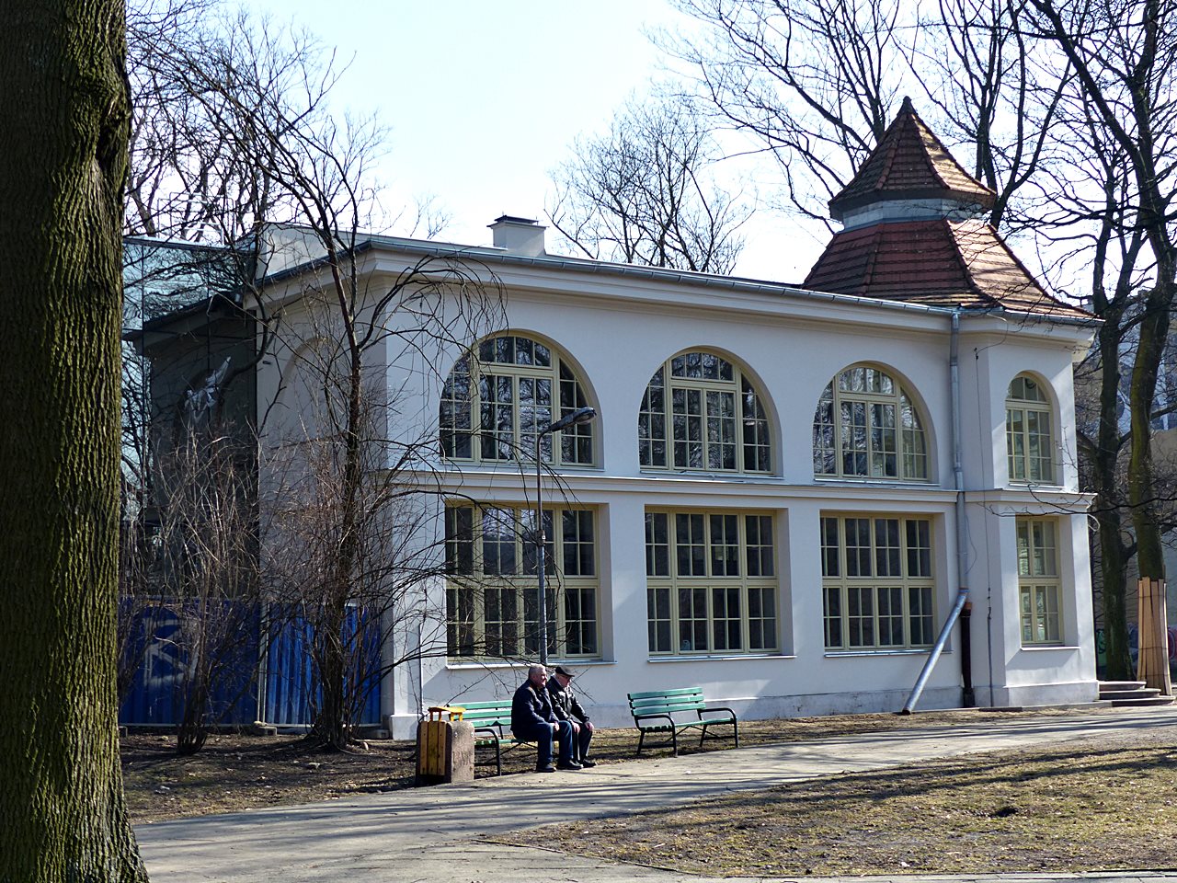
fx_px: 2006
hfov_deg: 32.7
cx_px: 588
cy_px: 442
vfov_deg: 24.8
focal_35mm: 59
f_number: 4
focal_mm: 10.5
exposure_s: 1/400
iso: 100
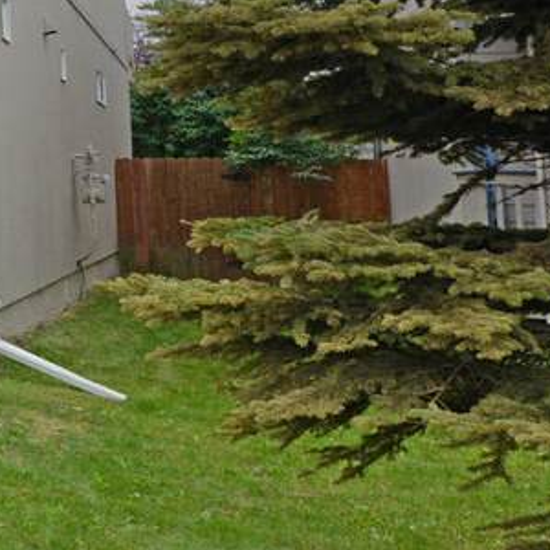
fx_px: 1240
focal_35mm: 69
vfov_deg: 24.0
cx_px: -482
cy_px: 18
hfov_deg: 18.5
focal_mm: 19
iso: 640
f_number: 14
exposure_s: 1/250
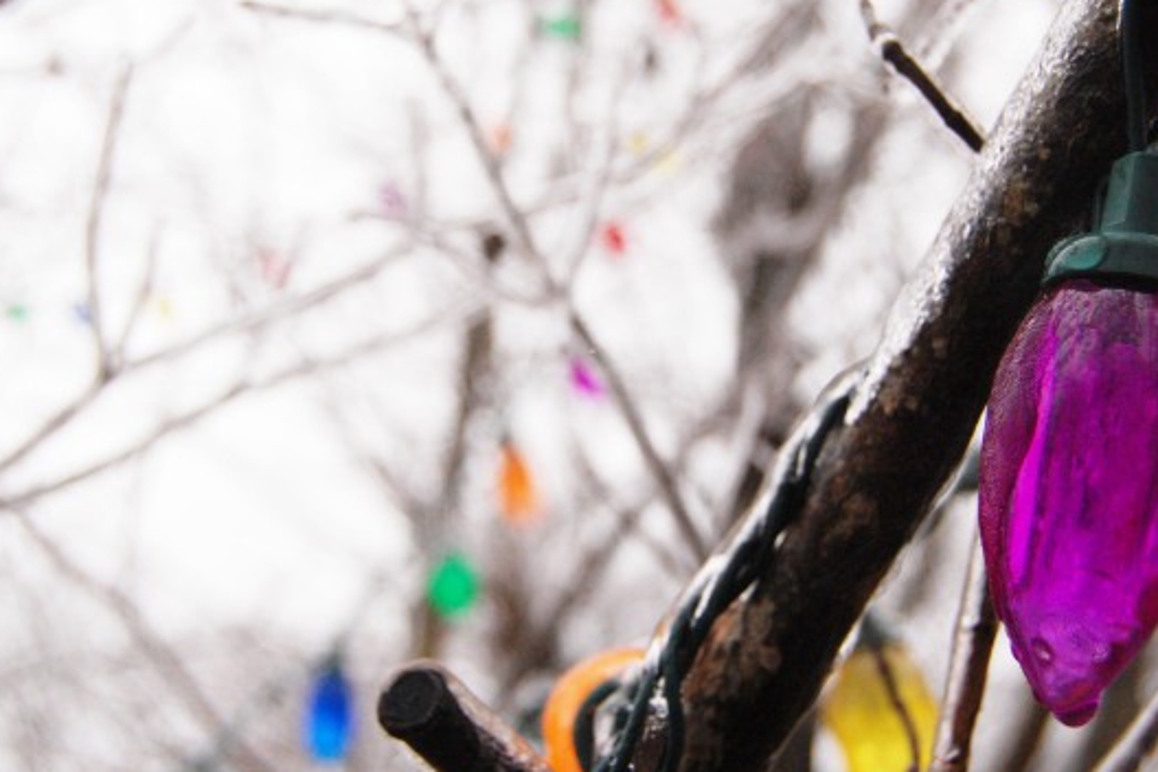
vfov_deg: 28.0
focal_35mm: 48
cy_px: 318
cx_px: 627
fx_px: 1544
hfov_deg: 41.1
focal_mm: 26
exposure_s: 1/1600
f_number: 4.5
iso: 800
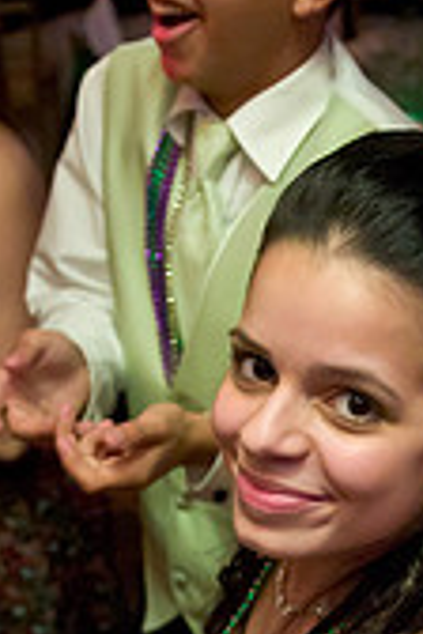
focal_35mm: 83
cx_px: 427
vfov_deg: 23.7
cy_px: 585
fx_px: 1463
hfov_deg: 16.1
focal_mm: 24
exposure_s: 1/125
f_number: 3.2
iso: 3200
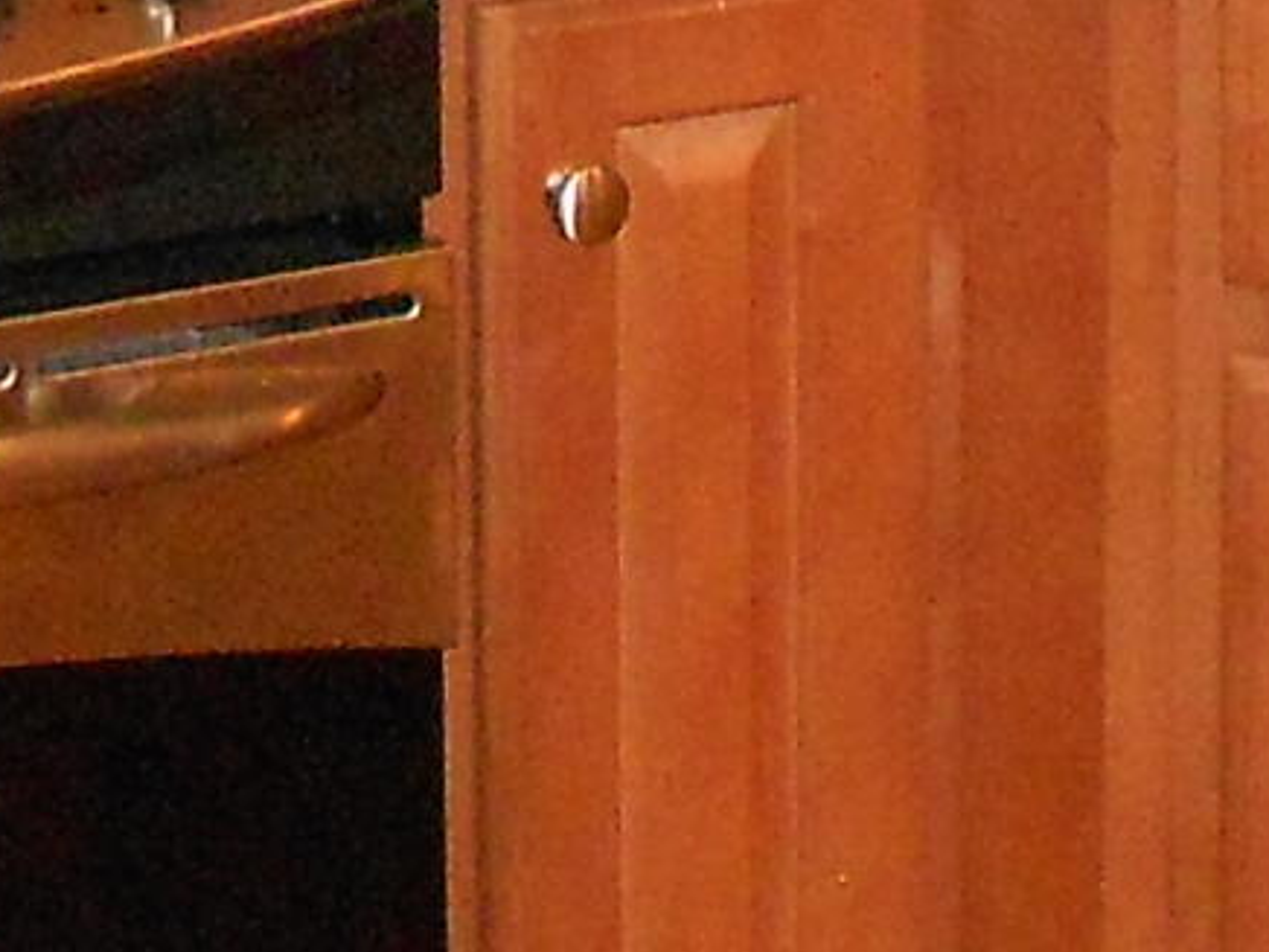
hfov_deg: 11.0
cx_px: 460
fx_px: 6562
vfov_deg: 8.0
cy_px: -780
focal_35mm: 179
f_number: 3.2
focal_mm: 4.6
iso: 400
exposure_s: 1/25
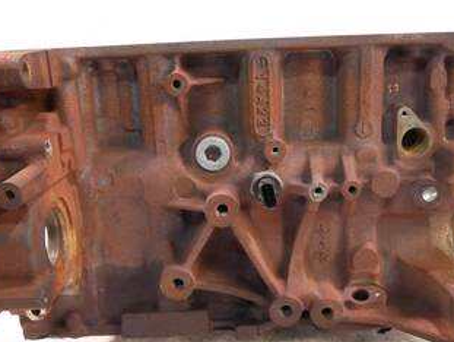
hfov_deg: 50.1
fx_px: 486
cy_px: 209
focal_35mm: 37
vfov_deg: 38.5
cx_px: 238
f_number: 3.5
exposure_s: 1/60
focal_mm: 12
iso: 2000
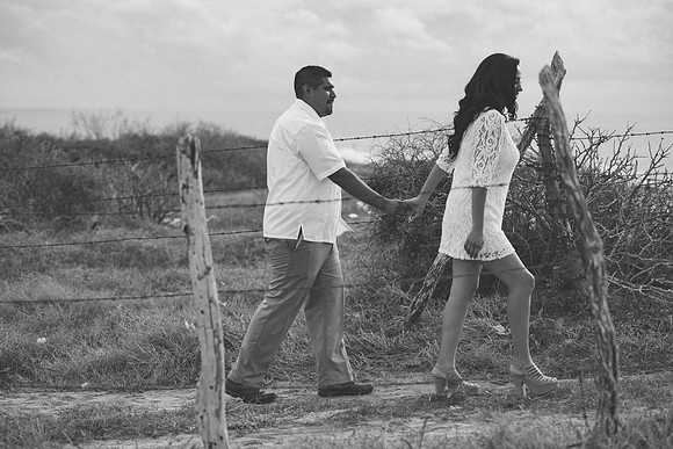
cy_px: 224
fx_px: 1589
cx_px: 336
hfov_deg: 23.9
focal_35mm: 85
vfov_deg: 16.1
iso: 250
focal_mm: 85
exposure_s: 1/2000
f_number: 3.2
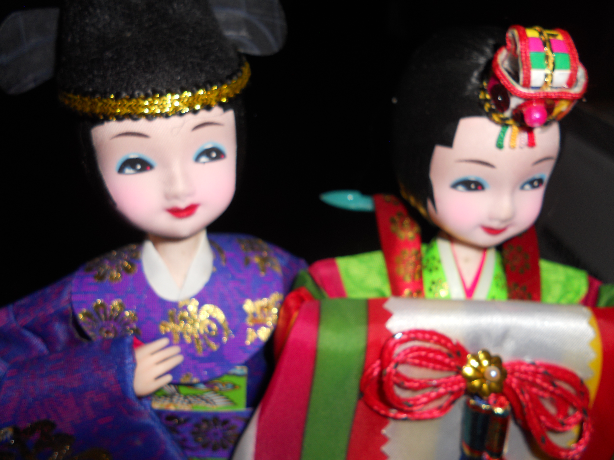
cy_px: 230
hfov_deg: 56.8
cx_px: 307
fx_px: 568
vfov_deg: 44.2
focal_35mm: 32
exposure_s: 1/25
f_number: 8.8
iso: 80
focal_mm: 5.8
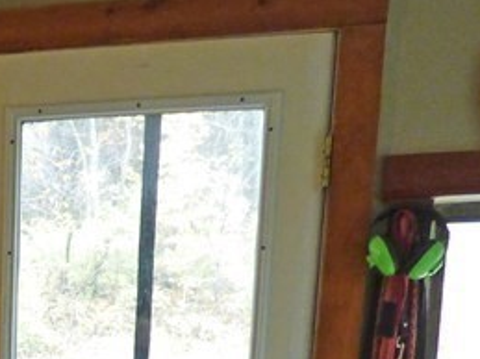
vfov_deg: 16.4
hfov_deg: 22.4
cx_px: -128
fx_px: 1095
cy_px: 588
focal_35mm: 79
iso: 400
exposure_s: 1/50
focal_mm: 3.58
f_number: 2.8
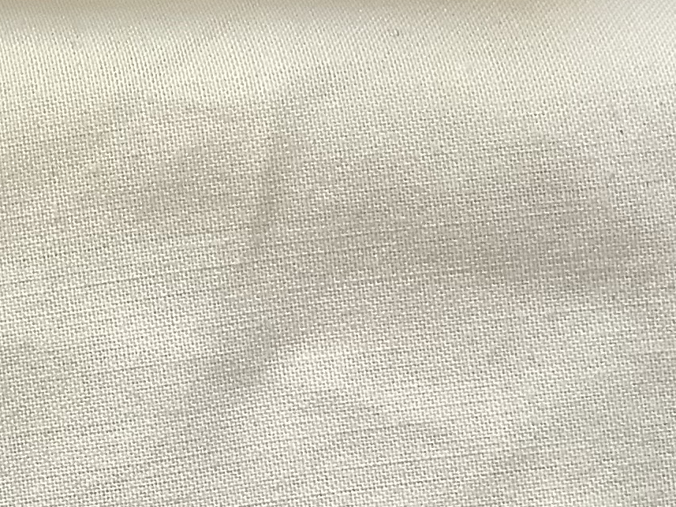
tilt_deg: -83.9
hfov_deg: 15.8
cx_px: -213
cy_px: -239
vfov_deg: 12.0
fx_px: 2305
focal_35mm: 118
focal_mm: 3.3
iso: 64
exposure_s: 1/50
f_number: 2.4
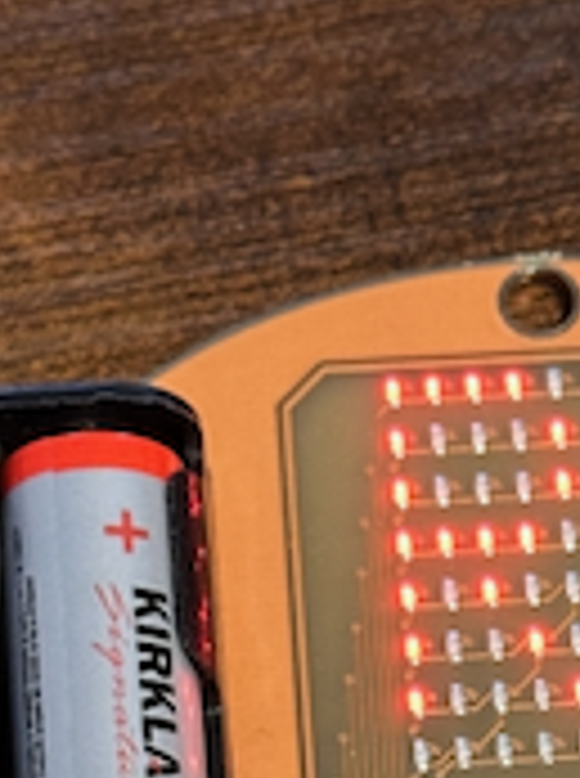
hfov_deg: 8.3
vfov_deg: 10.8
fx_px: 3991
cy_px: 1070
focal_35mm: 178
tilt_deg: -70.0
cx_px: 544
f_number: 1.78
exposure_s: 1/40
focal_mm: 6.86
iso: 320
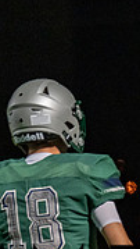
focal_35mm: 585
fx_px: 3852
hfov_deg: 2.1
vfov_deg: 3.7
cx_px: 282
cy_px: 269
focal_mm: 139
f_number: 2.8
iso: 2000
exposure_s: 1/1000
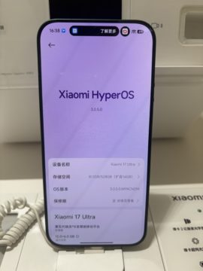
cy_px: 136
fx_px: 203
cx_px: 102
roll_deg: +0.6
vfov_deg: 67.3
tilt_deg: -32.4
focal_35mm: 26
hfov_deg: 53.1
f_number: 1.6
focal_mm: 5.96
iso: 50
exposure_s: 1/328
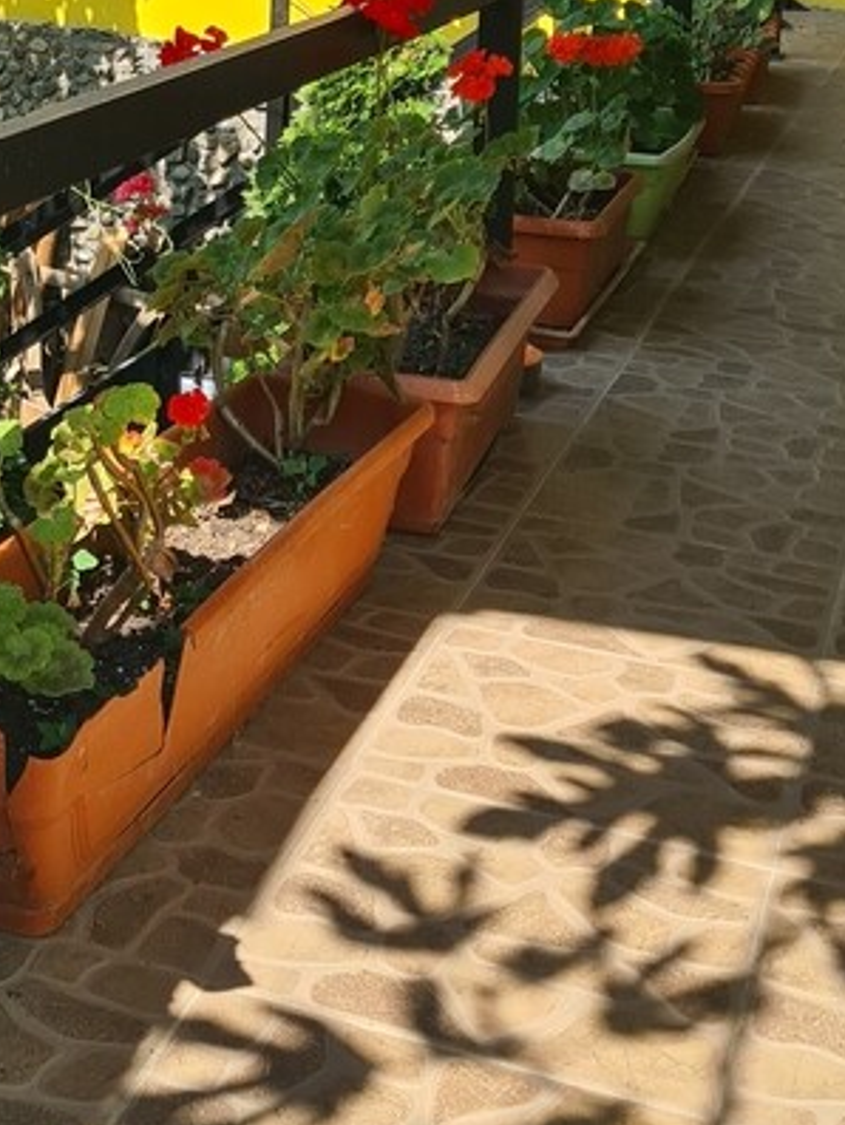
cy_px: -162
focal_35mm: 67
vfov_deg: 26.3
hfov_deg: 21.5
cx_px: 91
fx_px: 2180
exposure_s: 1/1232
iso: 50
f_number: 1.8
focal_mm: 5.4
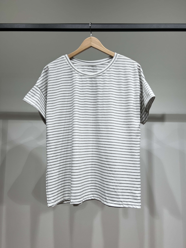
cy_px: 124
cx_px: 93
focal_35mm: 26
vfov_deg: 67.3
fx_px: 186
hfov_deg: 53.1
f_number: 1.5
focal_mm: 5.7
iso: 50
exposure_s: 1/814
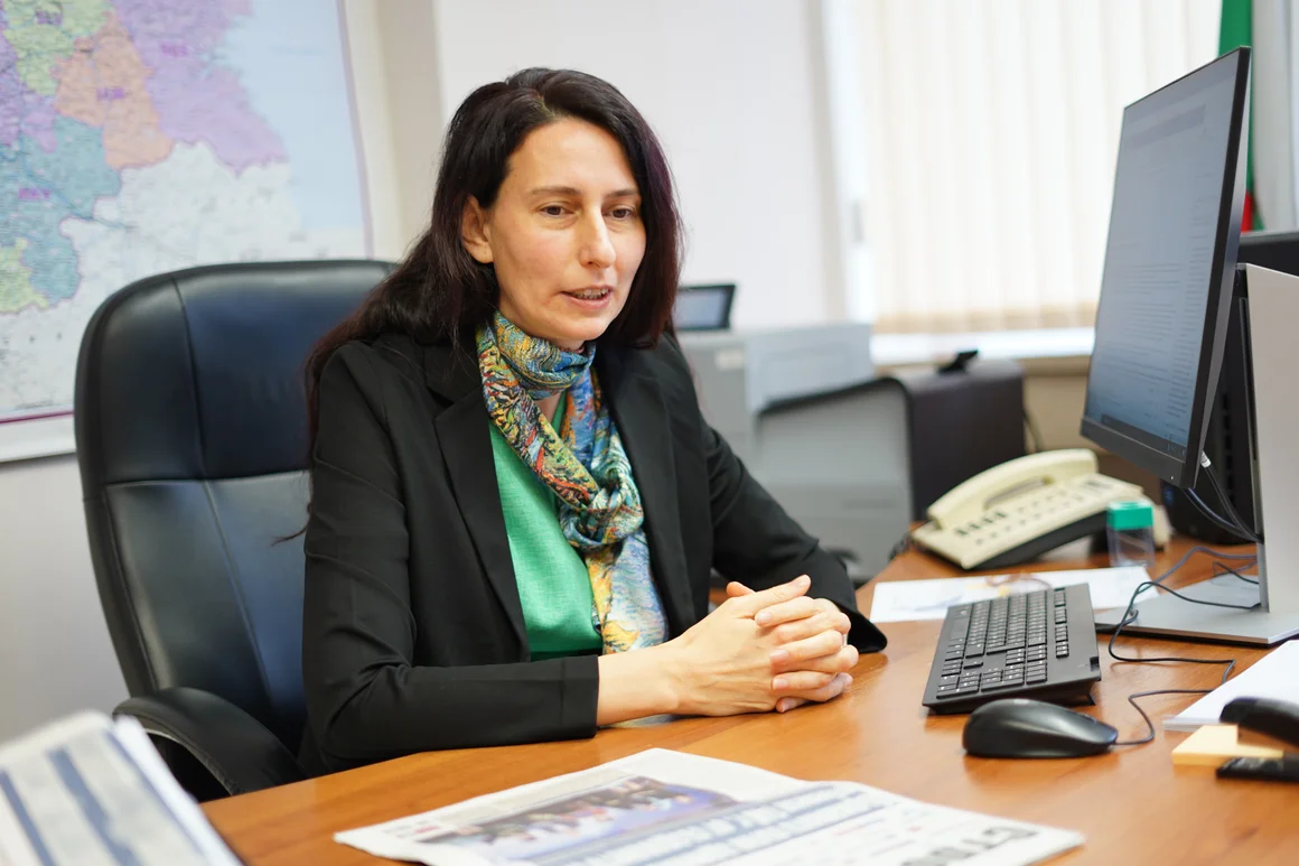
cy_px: 433
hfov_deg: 39.6
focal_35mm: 50
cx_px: 650
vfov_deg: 27.0
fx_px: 1804
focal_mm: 50
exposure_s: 1/50
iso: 125
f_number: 1.8
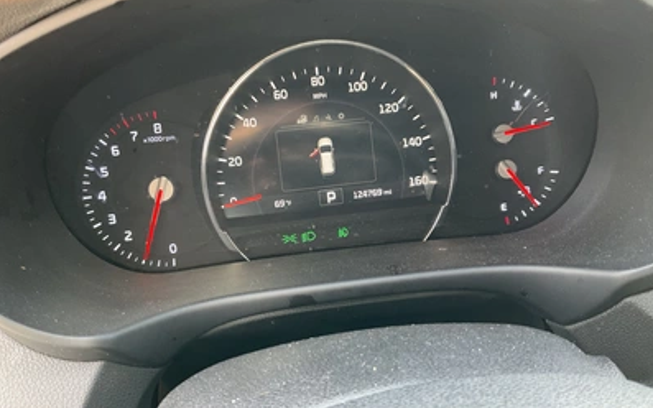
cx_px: 327
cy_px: 204
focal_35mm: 31
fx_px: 552
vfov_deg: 40.6
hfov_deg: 61.2
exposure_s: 1/60
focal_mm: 3
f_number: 1.8
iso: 125
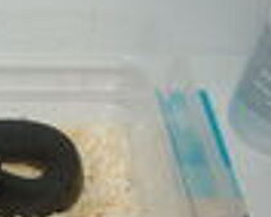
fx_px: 666
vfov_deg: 18.4
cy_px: 163
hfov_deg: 21.7
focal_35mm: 83
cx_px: -29
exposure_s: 1/125
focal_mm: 26
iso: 100
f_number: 4.2
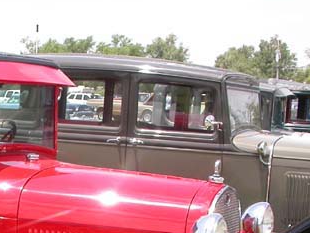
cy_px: 270
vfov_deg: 14.7
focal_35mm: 98
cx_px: -25
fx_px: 878
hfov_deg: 19.2
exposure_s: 1/229
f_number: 6
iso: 100
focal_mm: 7.85
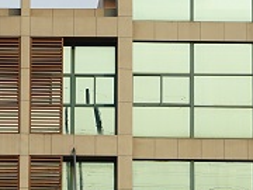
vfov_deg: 7.2
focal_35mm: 205
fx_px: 1498
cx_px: -34
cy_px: 189
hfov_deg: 9.5
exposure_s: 1/100
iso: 100
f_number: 9
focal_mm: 48
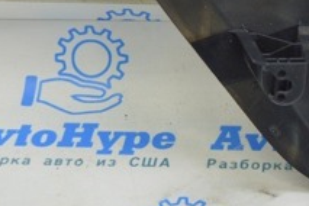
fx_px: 1197
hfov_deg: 14.1
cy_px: -52
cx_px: 402
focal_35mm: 140
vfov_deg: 9.7
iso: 400
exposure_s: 1/20
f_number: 5.6
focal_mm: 31
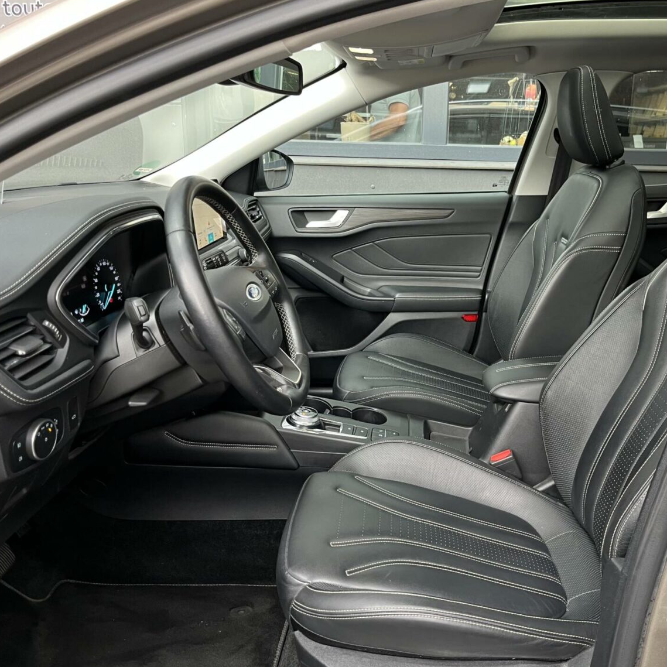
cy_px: 335
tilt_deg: -10.2
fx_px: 676
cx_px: 415
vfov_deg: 52.5
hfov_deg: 52.0
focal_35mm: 31
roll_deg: -1.0
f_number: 1.6
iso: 125
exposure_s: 1/75
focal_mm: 5.1
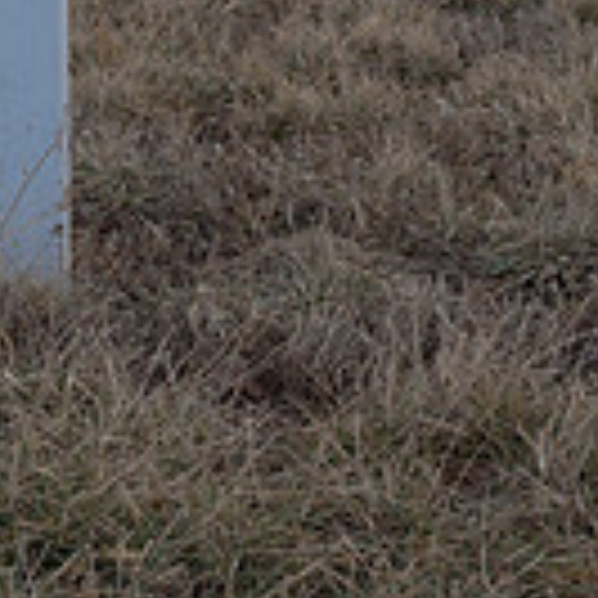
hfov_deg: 8.8
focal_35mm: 198
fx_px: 3870
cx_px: 189
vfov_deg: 8.7
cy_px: -119
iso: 200
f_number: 8
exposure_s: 1/100
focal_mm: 25
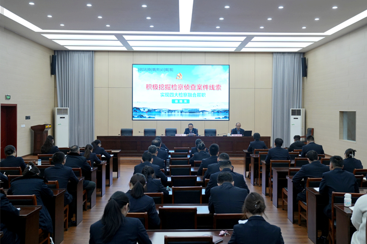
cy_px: 122
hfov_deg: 50.7
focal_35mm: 38
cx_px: 184
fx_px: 387
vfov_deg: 35.0
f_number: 4
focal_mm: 38
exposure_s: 1/160
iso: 640
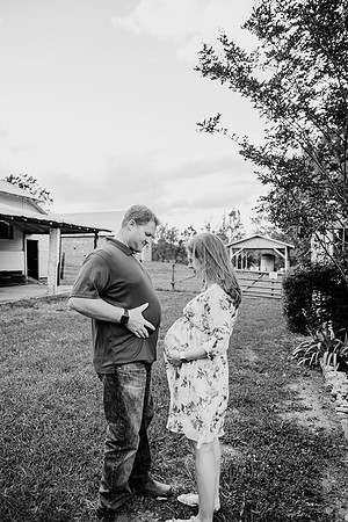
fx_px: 348
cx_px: 174
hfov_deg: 53.1
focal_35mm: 24
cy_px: 261
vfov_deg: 73.7
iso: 160
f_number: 2.8
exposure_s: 1/200
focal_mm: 24
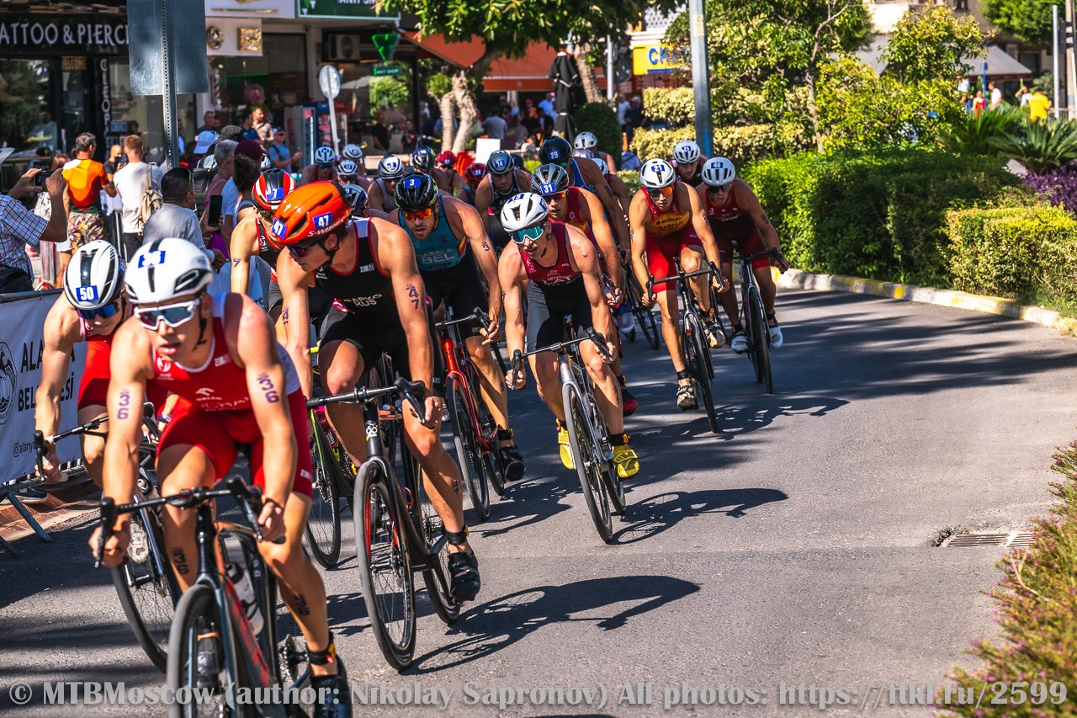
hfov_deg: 19.5
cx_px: 538
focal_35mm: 105
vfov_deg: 13.0
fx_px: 3141
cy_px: 359
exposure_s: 1/1600
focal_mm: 105
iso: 320
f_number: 6.3
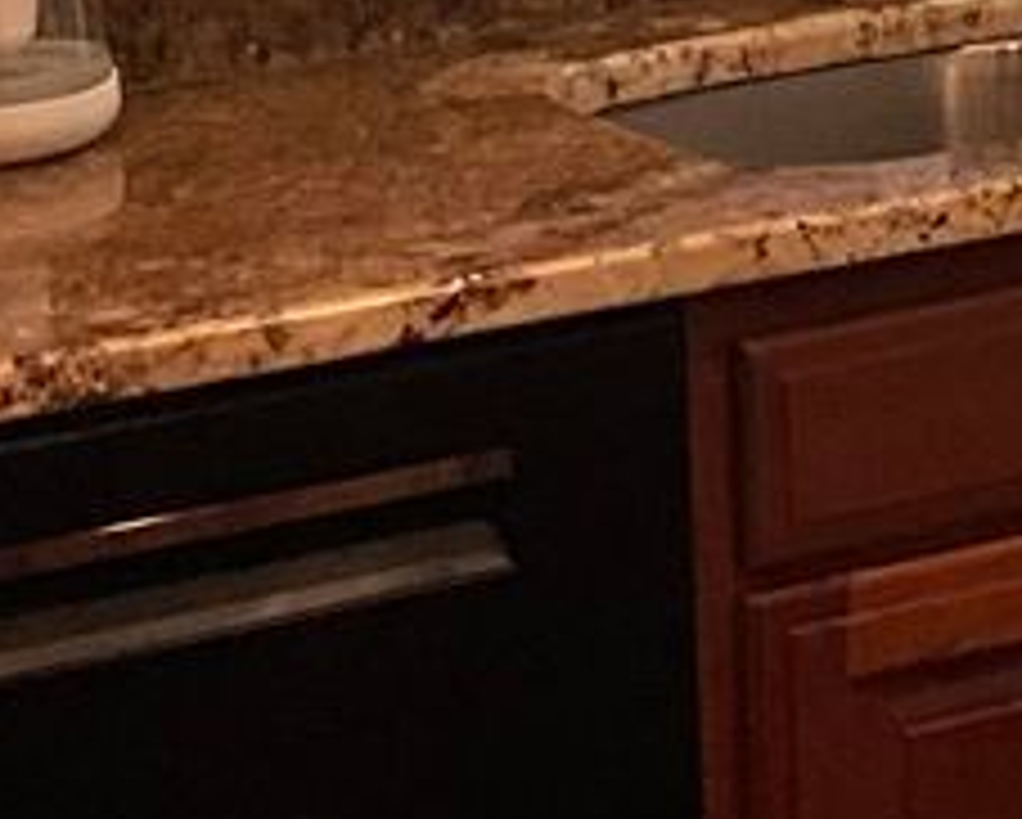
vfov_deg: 7.9
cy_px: -830
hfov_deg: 9.7
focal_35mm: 187
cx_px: 1954
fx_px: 5661
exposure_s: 1/60
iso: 32
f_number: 1.8
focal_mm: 3
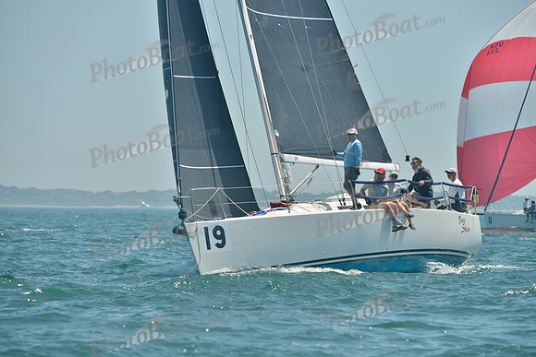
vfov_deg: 4.7
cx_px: 268
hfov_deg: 7.1
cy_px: 178
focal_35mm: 290
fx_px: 4319
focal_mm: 290
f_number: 8
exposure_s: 1/1000
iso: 280
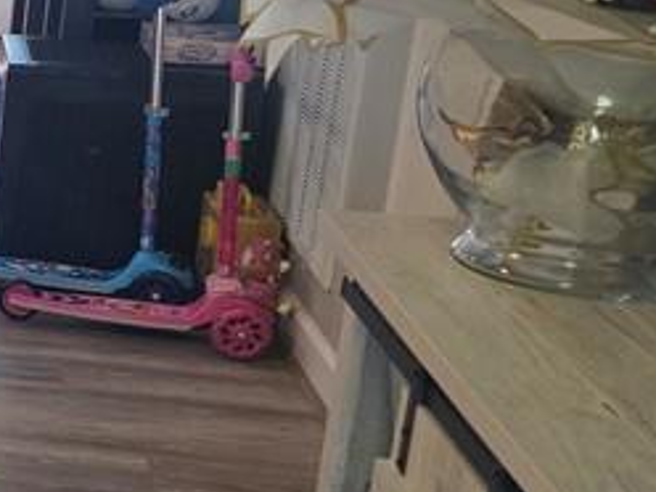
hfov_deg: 15.9
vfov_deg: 15.6
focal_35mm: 95
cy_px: 209
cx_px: -672
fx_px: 1800
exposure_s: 1/120
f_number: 1.7
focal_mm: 6.3
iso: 250
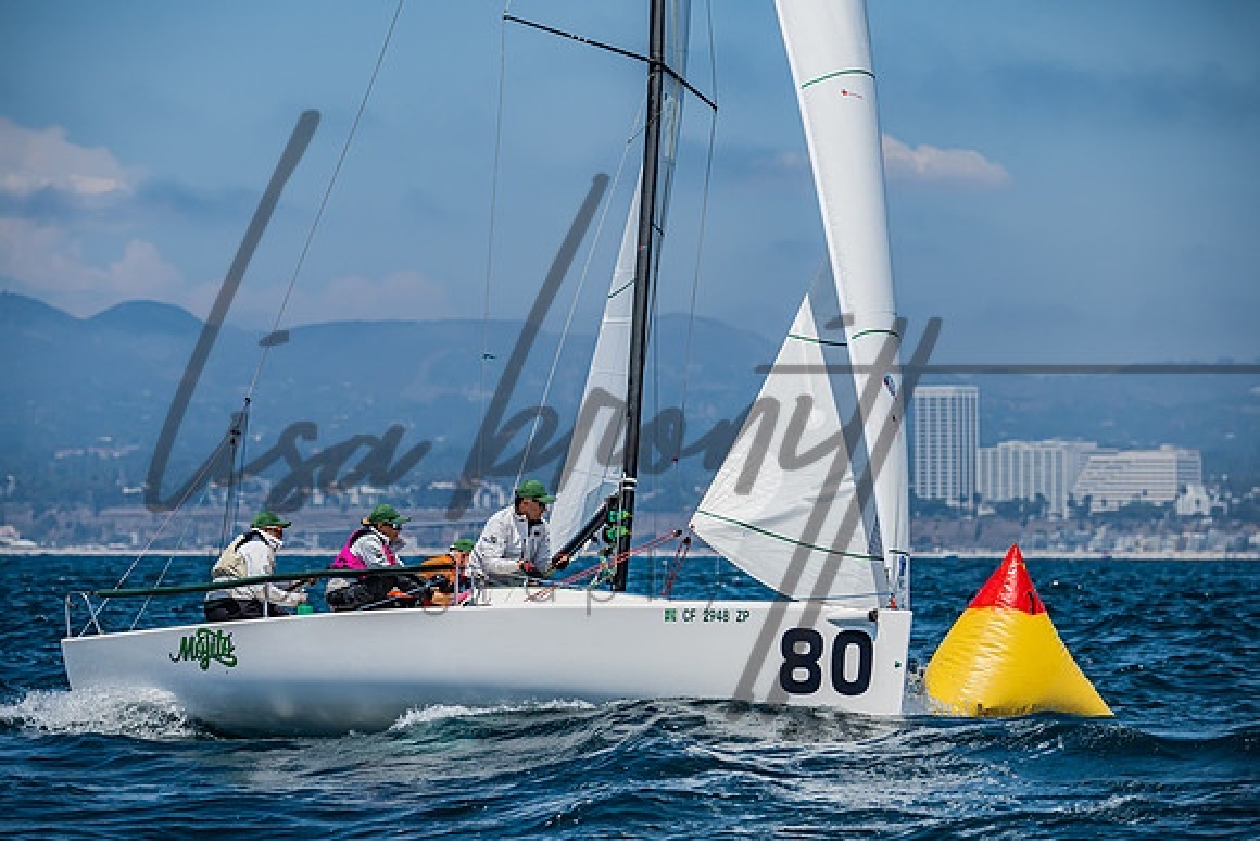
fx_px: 7507
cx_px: 630
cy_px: 420
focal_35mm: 214
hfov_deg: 9.6
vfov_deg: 6.4
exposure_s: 1/3200
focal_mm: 210
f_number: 6.3
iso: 400
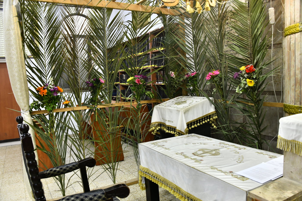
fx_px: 235
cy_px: 100
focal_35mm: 28
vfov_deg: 46.4
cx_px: 151
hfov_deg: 65.5
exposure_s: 1/160
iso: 1000
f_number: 5.6
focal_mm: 28
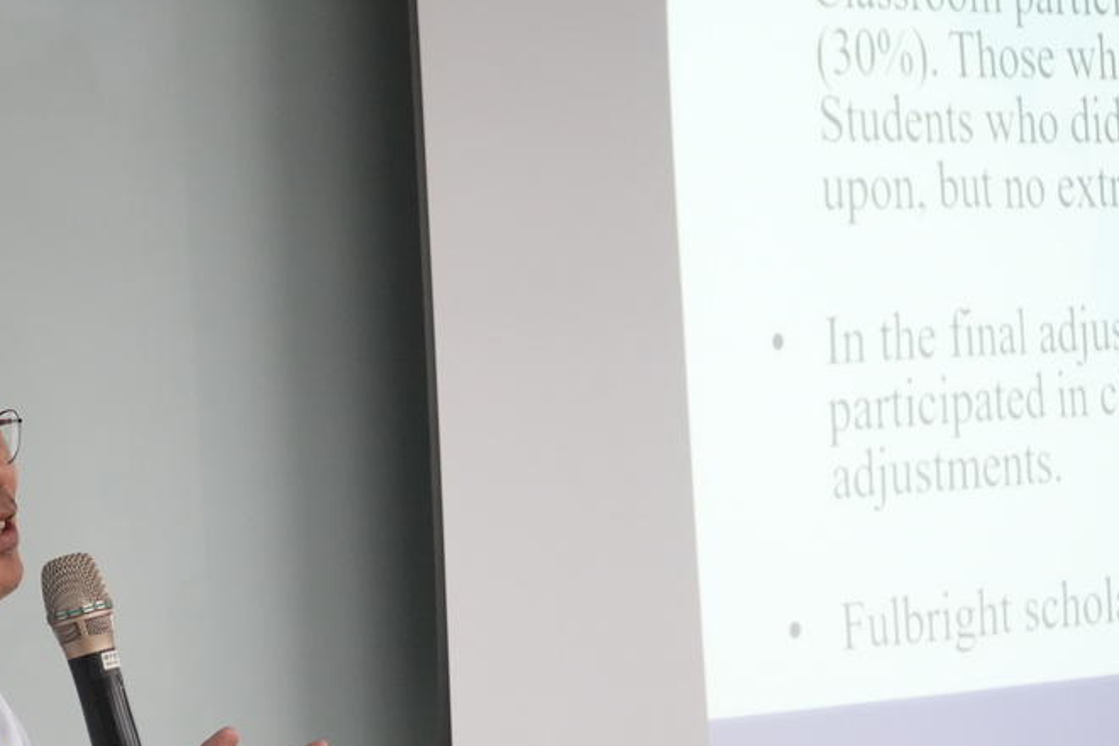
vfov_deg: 10.8
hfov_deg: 16.0
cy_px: 553
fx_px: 3948
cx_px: 271
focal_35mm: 127
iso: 5000
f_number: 5.6
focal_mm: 70
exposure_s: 1/160
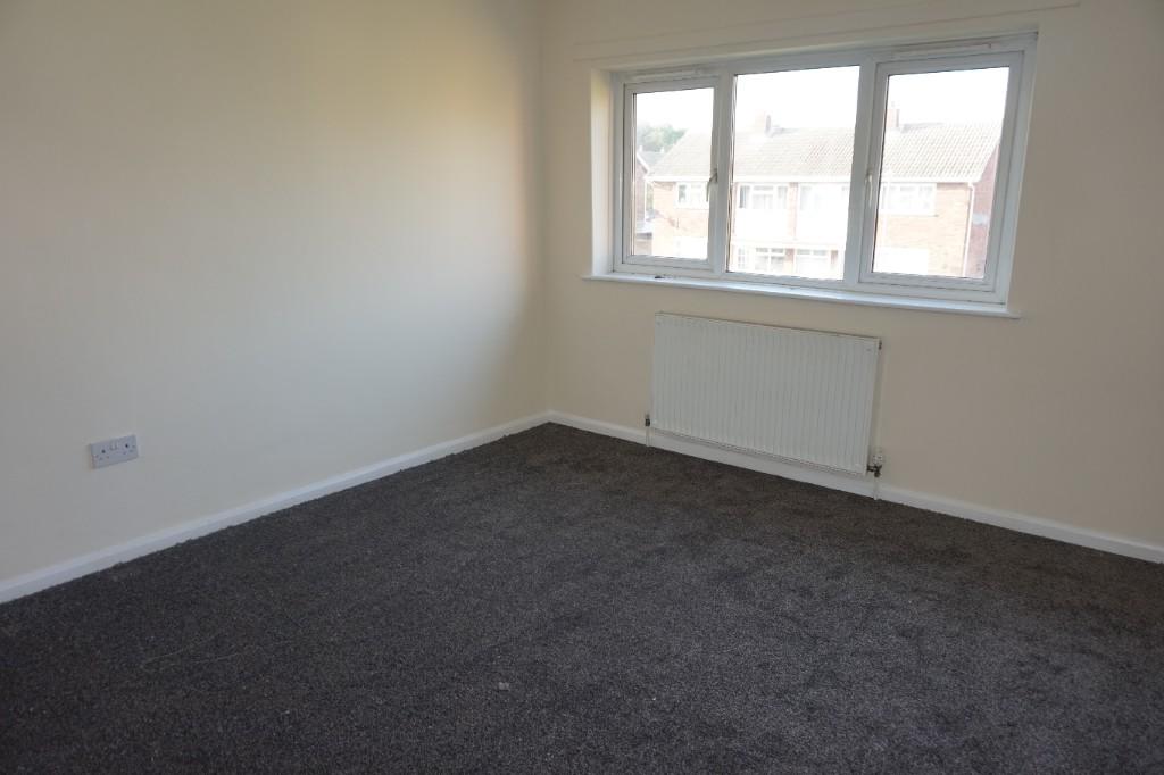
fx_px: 776
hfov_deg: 73.8
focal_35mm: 24
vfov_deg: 53.1
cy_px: 388
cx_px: 582
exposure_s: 1/60
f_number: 4
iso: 160
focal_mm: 16
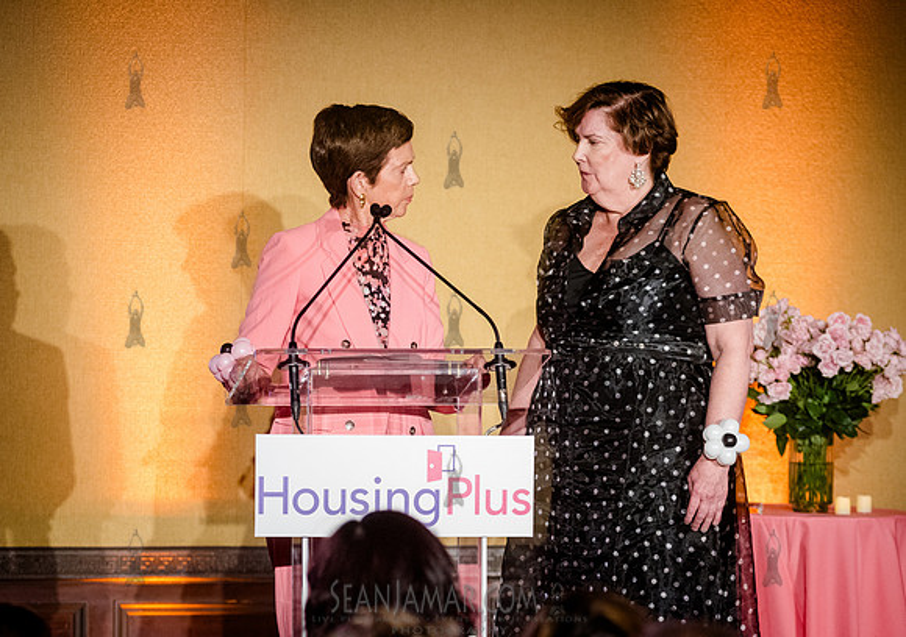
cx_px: 385
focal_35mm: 130
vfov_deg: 10.9
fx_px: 3328
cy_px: 333
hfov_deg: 15.5
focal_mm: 112
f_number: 4
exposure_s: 1/200
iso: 6400
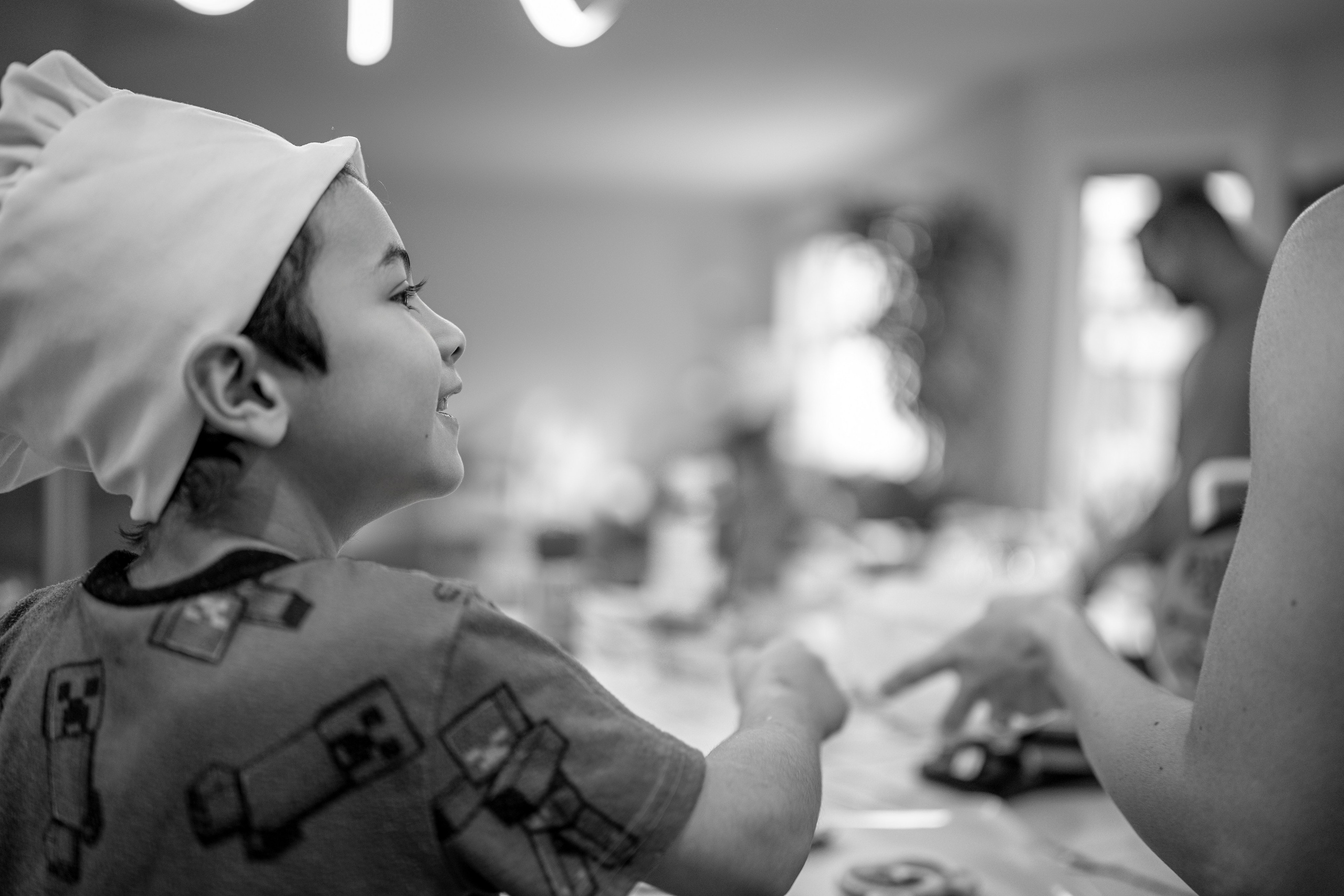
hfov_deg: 54.4
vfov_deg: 37.9
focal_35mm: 35
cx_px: 672
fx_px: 1307
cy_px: 448
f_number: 1.2
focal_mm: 35
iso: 200
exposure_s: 1/200
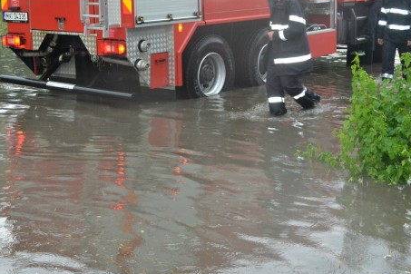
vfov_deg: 21.8
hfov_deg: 32.3
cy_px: 93
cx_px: 237
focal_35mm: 62
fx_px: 708
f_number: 4.2
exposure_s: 1/60
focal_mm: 26
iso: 1250
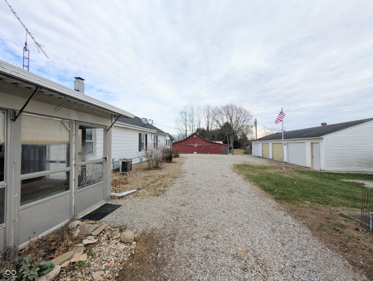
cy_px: 140
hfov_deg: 110.5
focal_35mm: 12
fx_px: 129
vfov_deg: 94.6
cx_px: 186
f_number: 1.7
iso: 57
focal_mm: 2.02
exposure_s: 1/1541
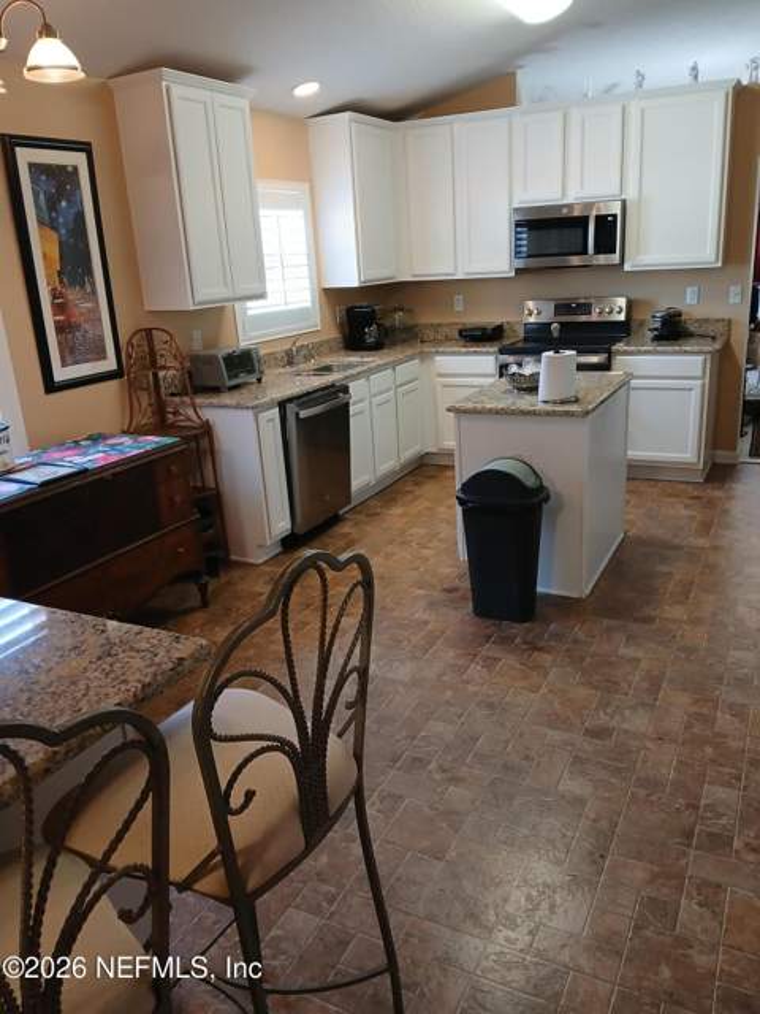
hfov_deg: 53.1
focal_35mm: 26
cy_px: 507
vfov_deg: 67.3
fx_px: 761
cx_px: 380
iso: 250
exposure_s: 1/40
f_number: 1.8
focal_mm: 3.98
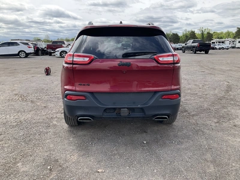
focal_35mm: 29
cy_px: 90
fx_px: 201
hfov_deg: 61.7
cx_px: 120
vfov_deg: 48.2
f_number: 1.8
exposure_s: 1/739
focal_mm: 3
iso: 25
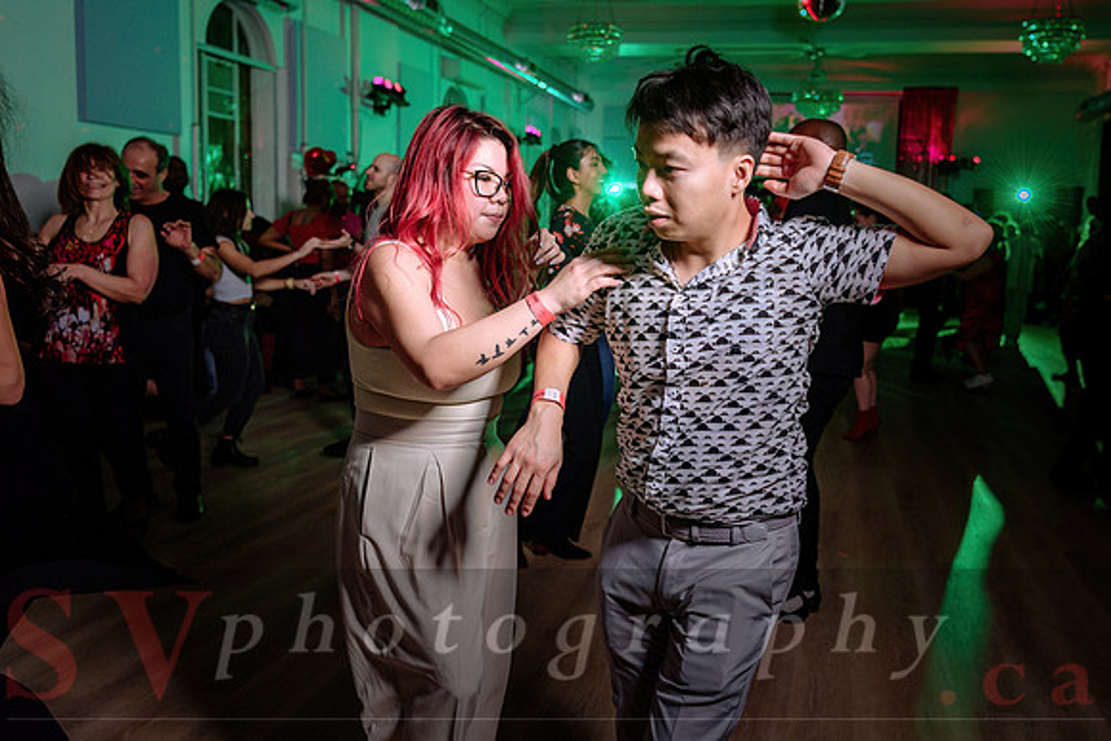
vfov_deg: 42.3
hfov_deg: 59.9
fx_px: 957
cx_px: 647
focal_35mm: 31
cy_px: 330
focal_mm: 26
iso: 500
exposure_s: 1/80
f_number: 2.8
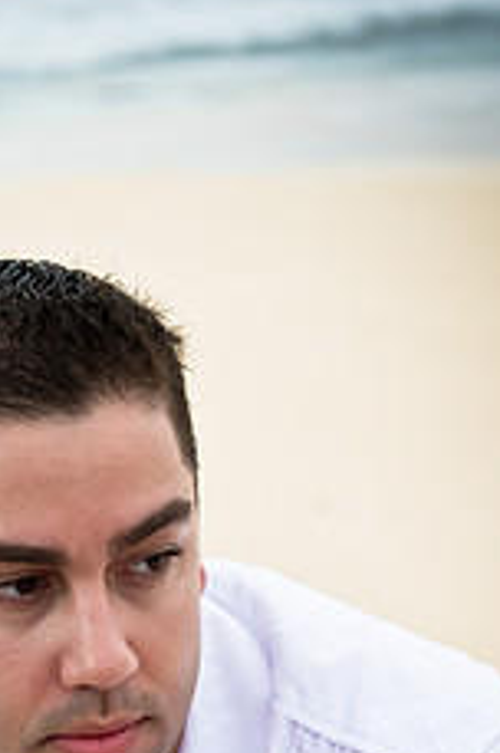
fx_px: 2131
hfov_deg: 13.3
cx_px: 90
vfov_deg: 19.7
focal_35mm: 102
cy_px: 671
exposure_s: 1/125
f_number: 4
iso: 800
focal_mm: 52
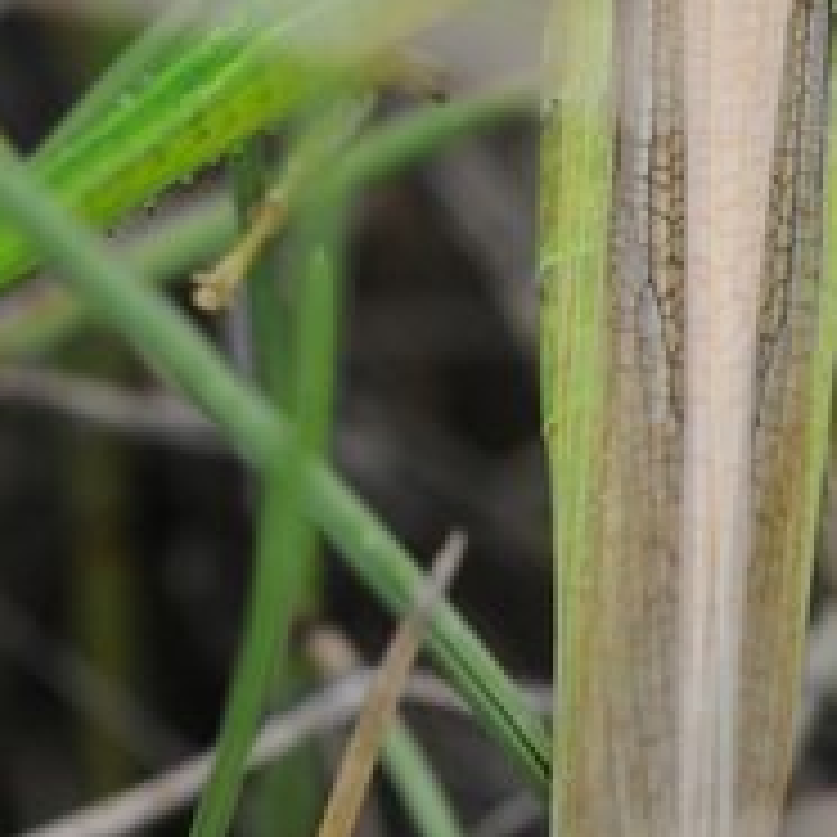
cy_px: -225
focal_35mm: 461
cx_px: 670
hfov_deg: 3.8
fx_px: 12624
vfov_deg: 3.8
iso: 400
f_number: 10
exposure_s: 1/200
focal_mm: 105
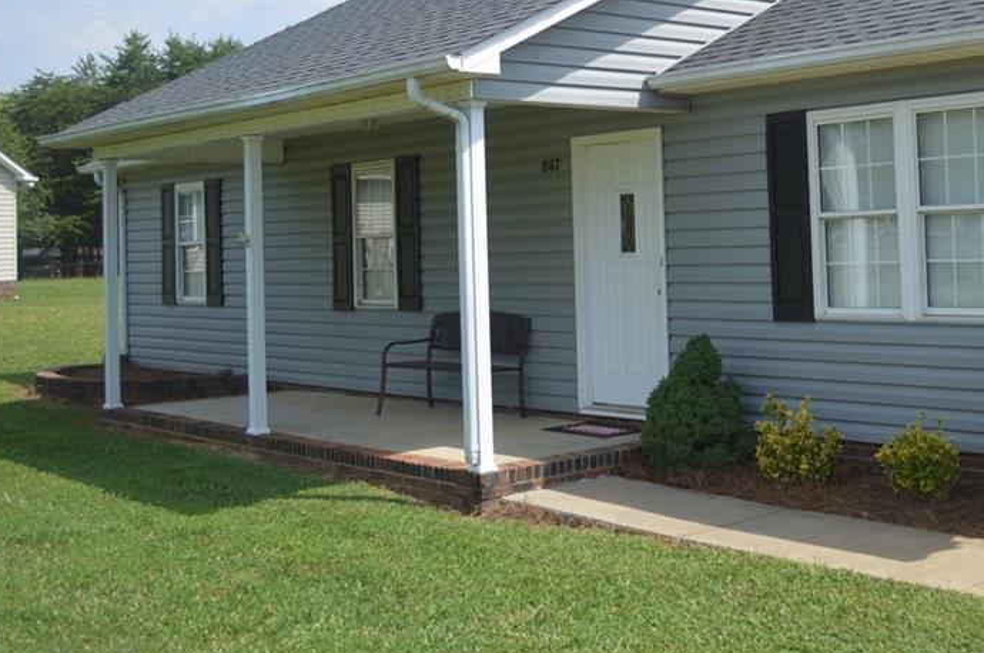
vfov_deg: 27.1
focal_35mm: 49
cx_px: 710
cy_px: 175
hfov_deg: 39.5
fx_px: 1337
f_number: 4
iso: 100
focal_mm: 22
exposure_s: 1/640
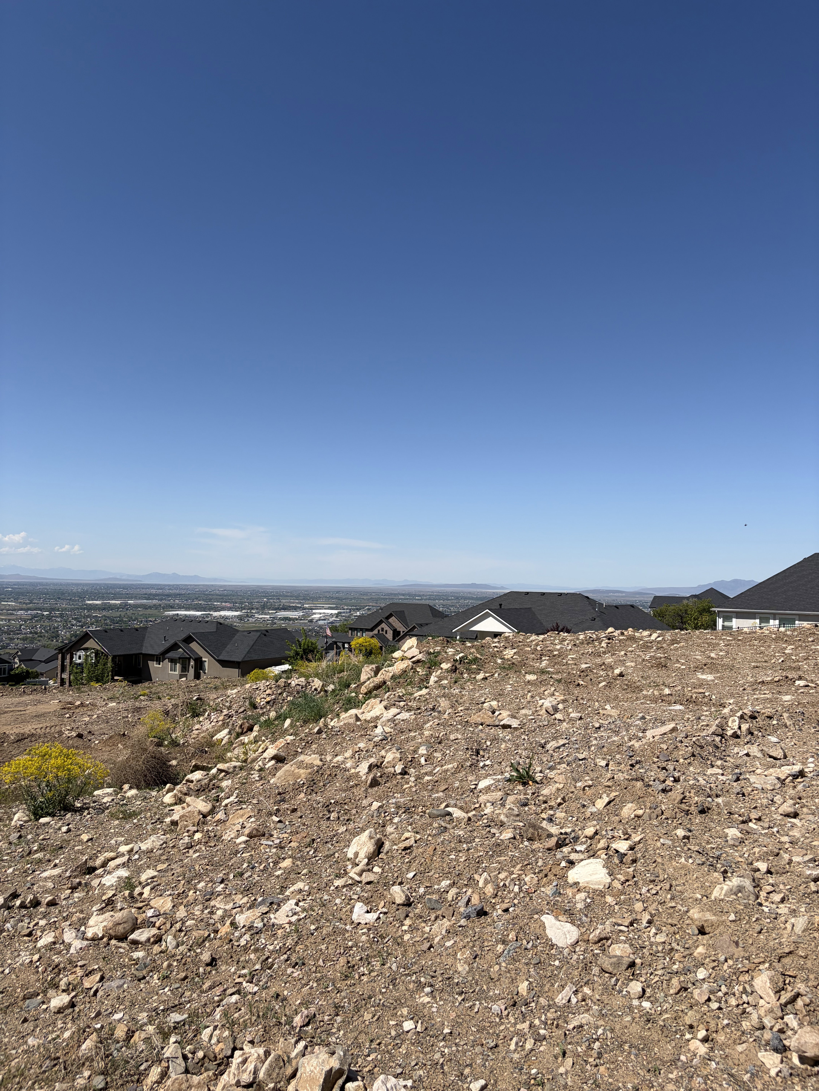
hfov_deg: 53.1
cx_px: 410
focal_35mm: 26
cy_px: 546
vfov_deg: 67.3
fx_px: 820
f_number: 1.6
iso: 64
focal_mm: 5.96
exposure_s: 1/7813
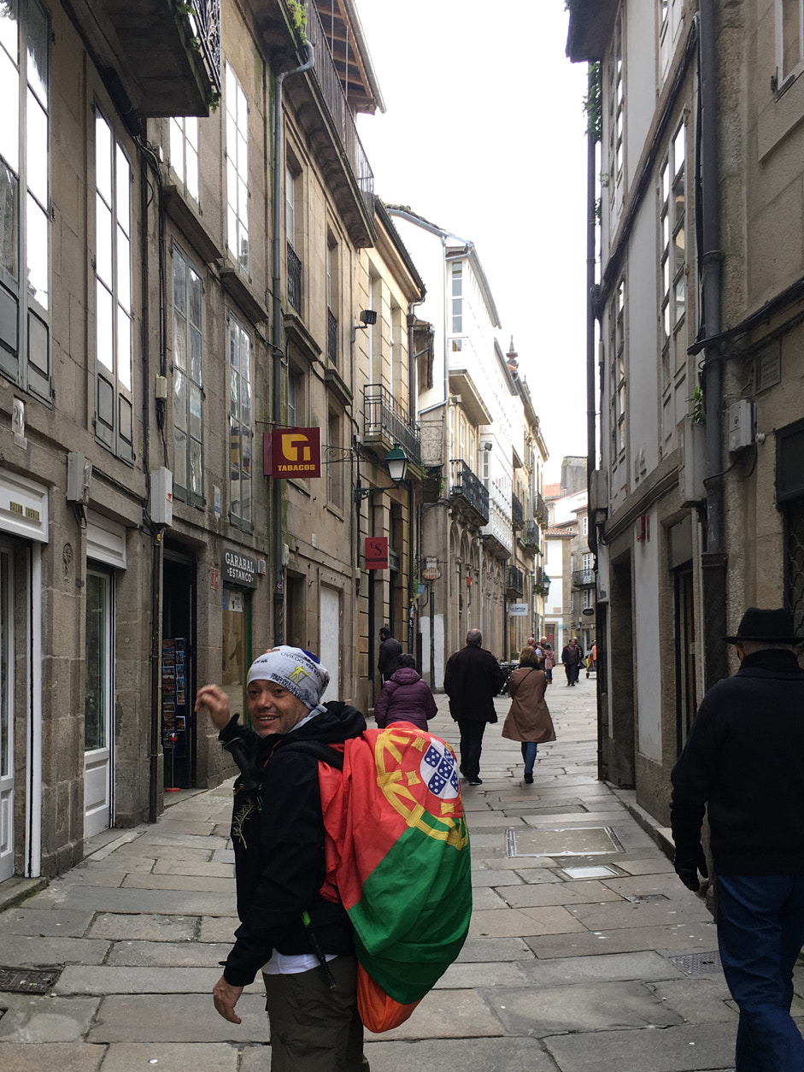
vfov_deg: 49.7
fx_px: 1145
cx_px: 362
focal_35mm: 37
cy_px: 659
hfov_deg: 38.6
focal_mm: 4.15
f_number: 2.2
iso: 25
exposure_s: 1/123
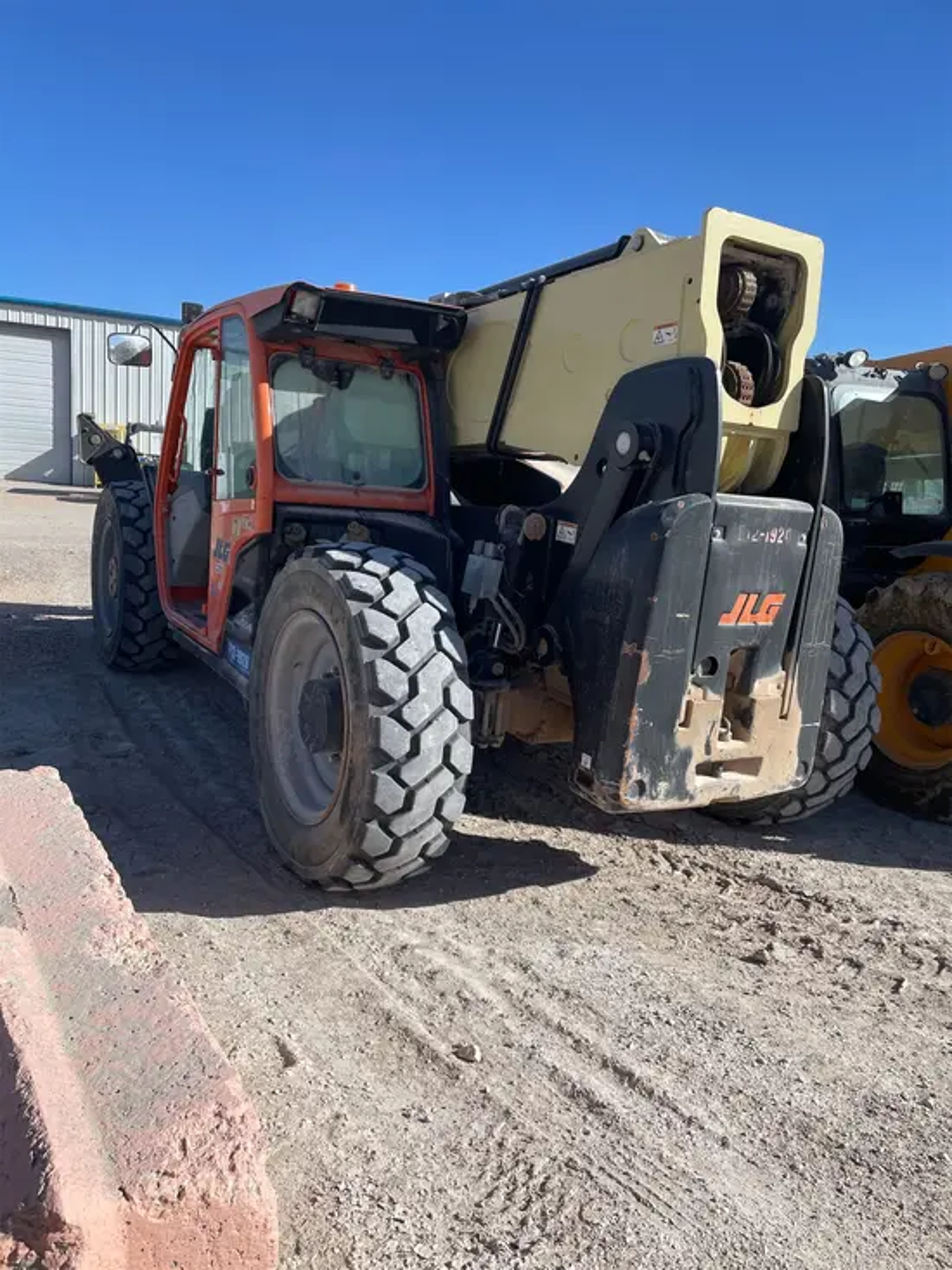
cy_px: 635
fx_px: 953
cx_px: 476
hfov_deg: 53.1
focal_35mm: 26
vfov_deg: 67.3
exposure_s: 1/3401
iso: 32
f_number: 1.6
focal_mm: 4.2
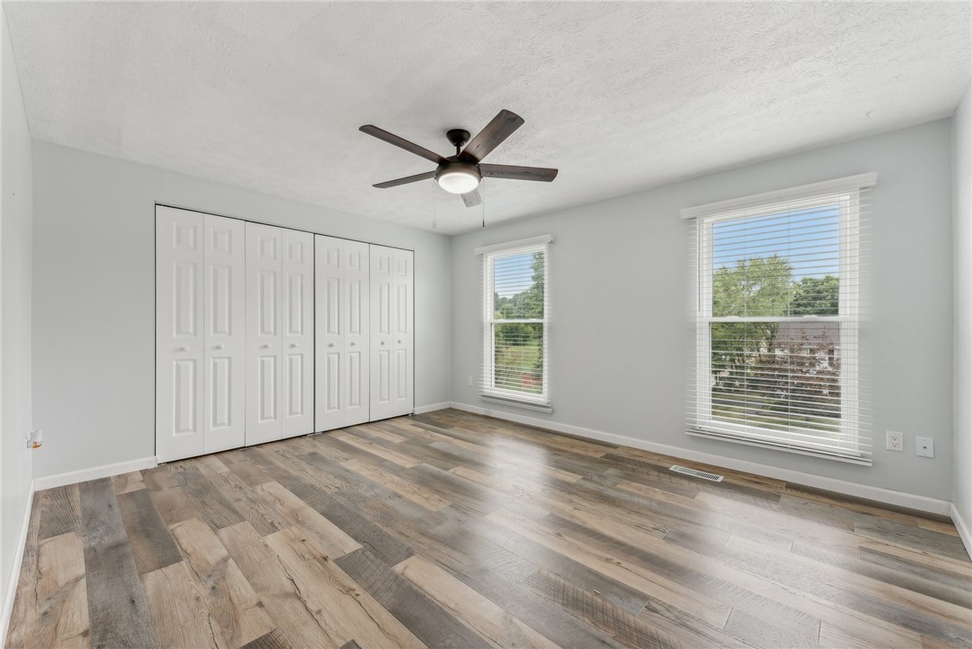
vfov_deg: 81.2
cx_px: 486
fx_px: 378
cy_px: 324
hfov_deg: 104.2
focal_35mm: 14
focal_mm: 14
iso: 50
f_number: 11
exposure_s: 1/2.5
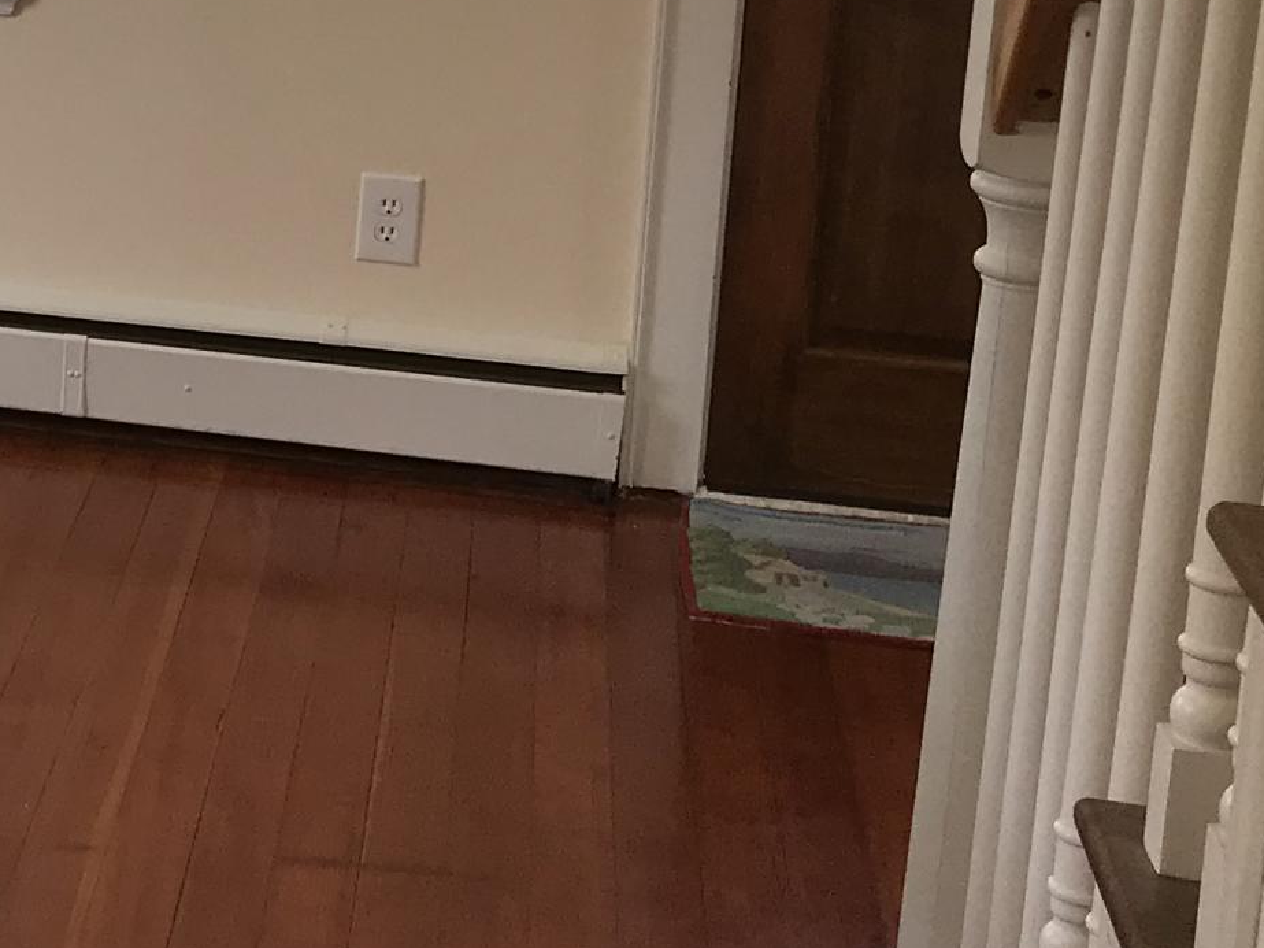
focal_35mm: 91
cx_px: -566
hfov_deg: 19.2
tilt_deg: -9.9
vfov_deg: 15.9
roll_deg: -0.5
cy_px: 8
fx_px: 3322
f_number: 1.8
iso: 20
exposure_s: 1/188
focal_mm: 3.99
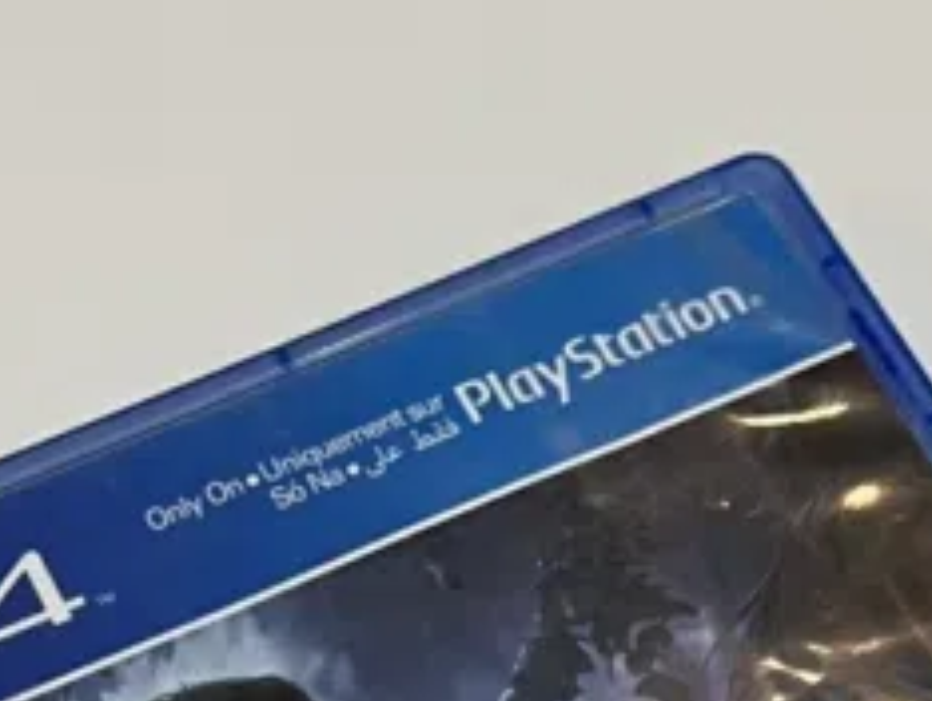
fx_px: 1914
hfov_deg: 27.3
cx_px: 546
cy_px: 813
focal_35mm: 71
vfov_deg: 19.7
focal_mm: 5.7
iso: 80
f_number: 1.5
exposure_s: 1/50
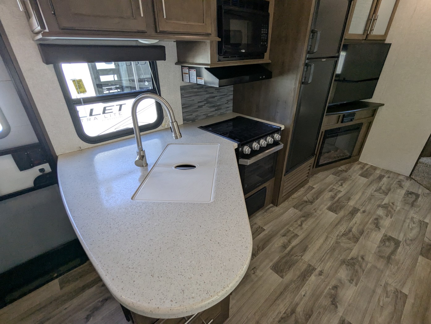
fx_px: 199
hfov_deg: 94.4
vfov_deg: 78.2
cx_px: 216
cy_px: 162
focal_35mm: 16
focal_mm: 2.35
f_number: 2.2
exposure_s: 1/95.3
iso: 124
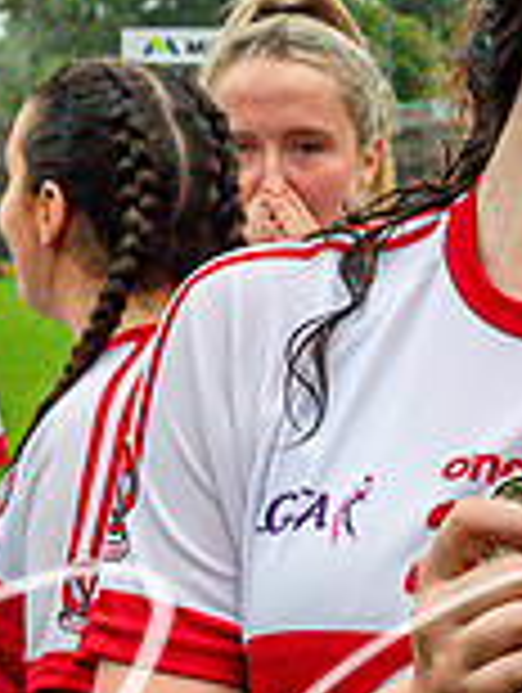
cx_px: 1039
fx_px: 3850
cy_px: 289
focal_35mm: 192
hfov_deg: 7.5
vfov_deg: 10.3
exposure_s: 1/100
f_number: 6.3
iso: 3200
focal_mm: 42
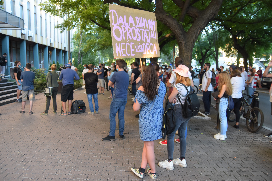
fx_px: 476
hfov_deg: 31.9
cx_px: 136
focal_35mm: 63
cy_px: 90
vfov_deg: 21.6
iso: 1000
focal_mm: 42
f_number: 4
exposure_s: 1/250
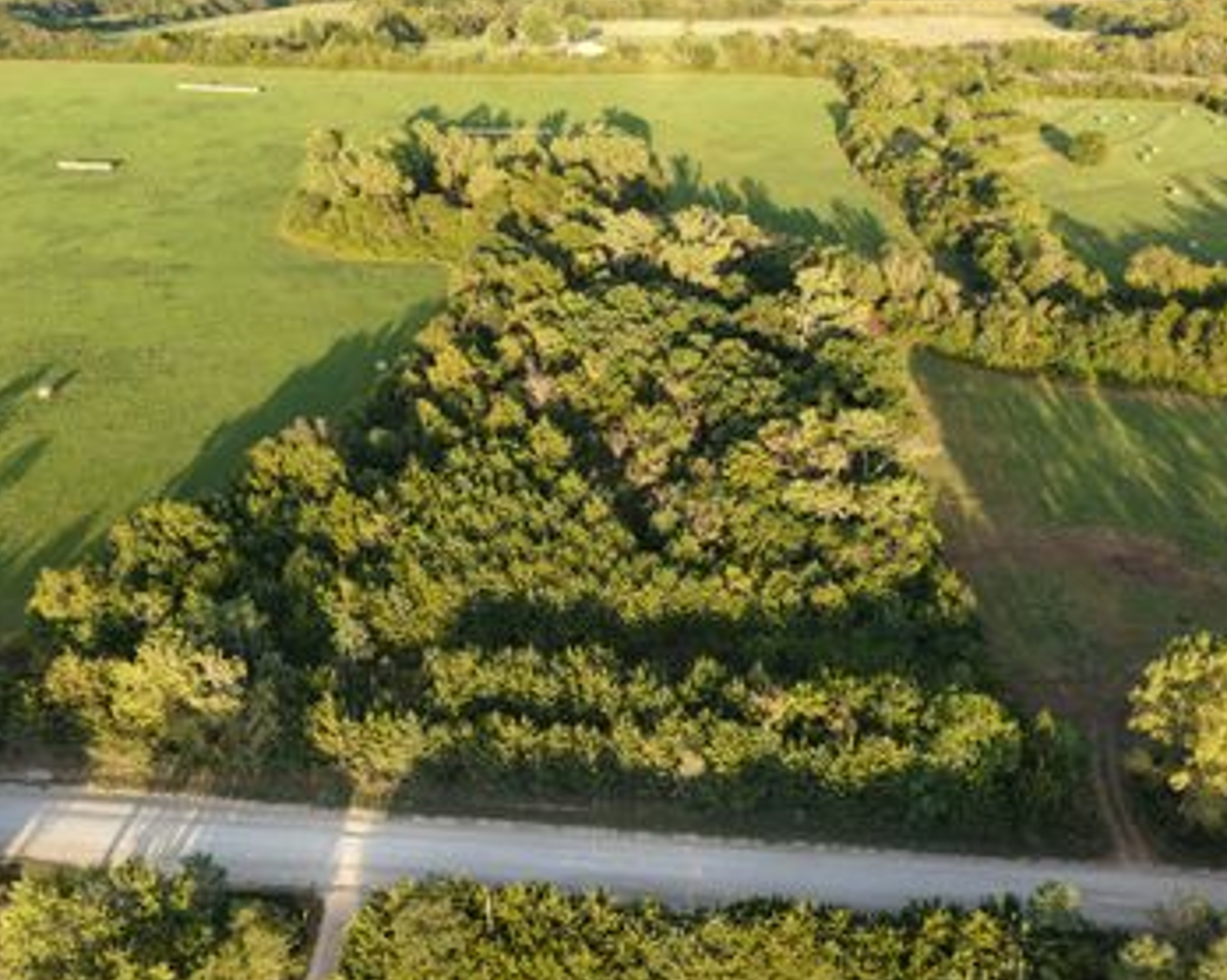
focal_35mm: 29
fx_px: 1053
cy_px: 520
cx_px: 615
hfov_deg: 60.5
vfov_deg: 49.9
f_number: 1.8
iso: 100
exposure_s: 1/400
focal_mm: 8.67
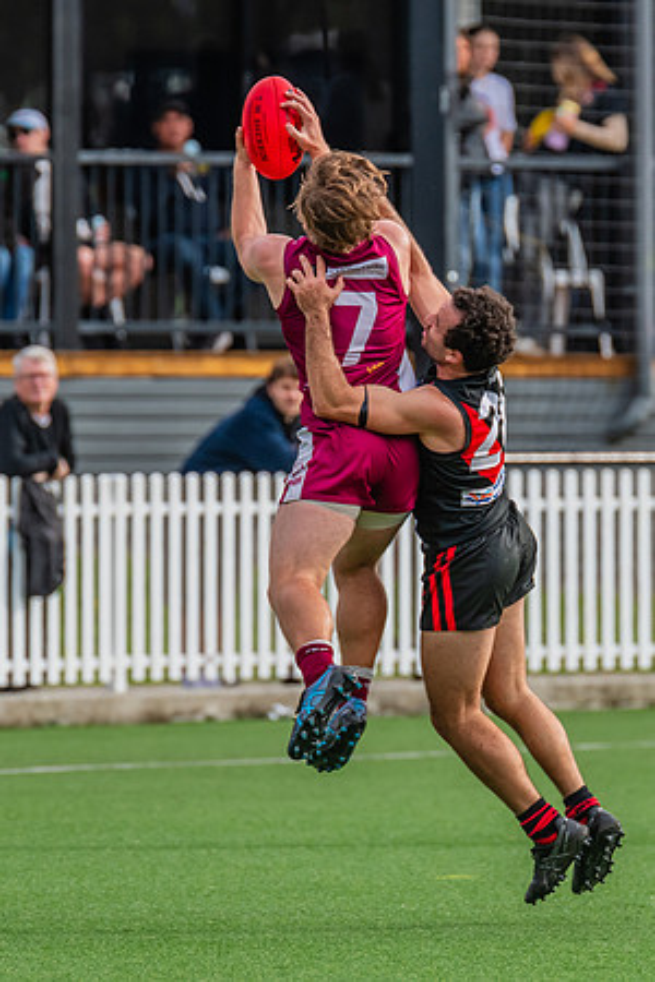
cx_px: 442
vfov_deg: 3.3
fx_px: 16962
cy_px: 520
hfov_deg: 2.2
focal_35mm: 622
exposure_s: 1/1250
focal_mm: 380
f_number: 6.3
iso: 800
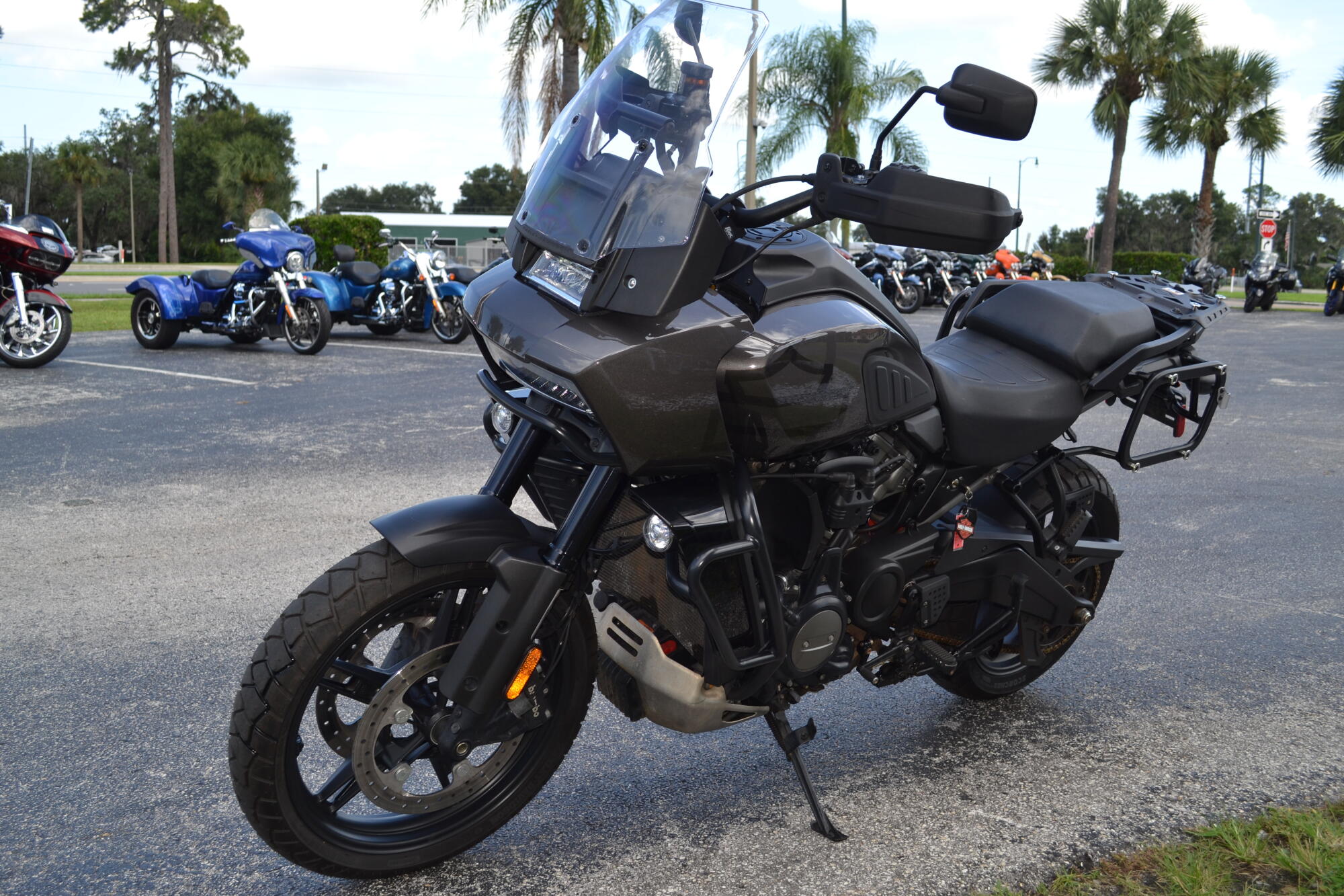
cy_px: 448
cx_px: 672
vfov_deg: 36.9
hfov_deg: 53.1
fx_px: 1344
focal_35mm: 36
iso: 100
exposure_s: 1/200
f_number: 5.6
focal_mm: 24
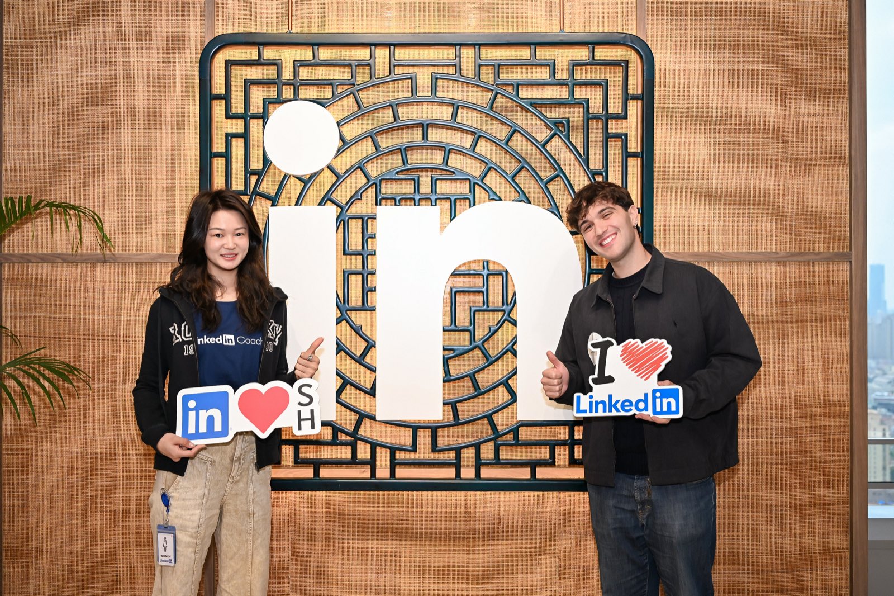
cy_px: 298
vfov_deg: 38.3
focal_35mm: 34
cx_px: 447
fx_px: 857
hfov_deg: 55.1
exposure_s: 1/160
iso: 800
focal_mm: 34.5
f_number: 4
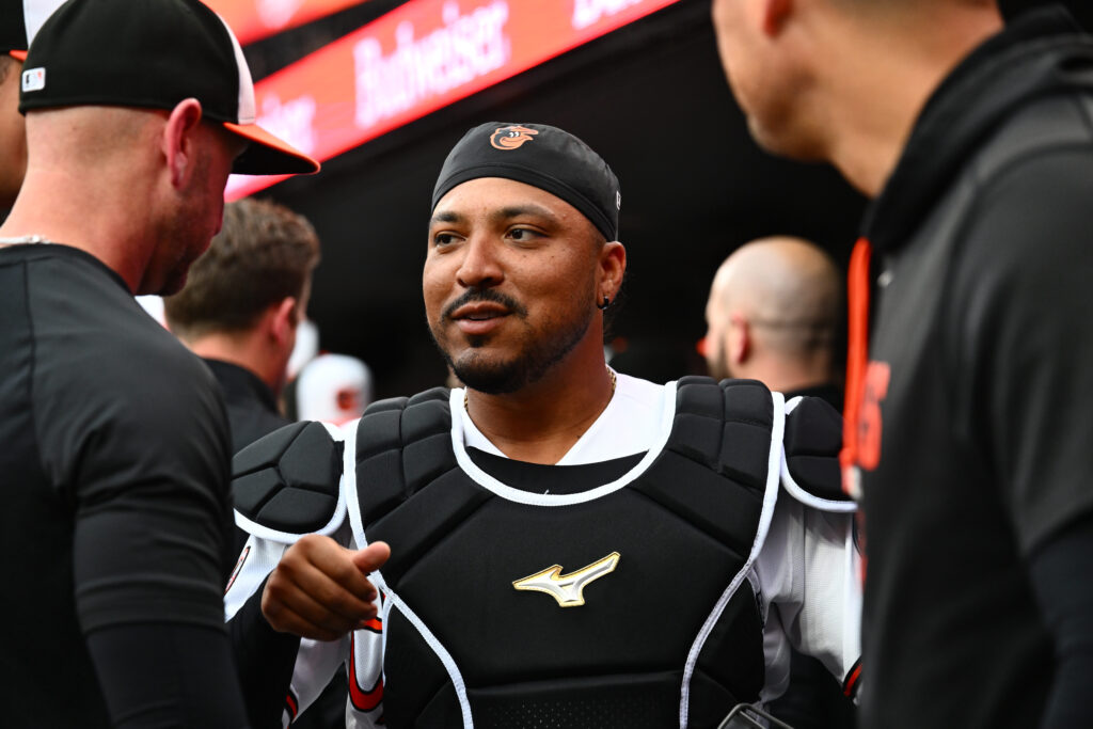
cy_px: 364
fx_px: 3978
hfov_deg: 15.6
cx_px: 546
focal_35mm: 131
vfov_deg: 10.5
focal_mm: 131
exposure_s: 1/1600
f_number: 4
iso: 2000
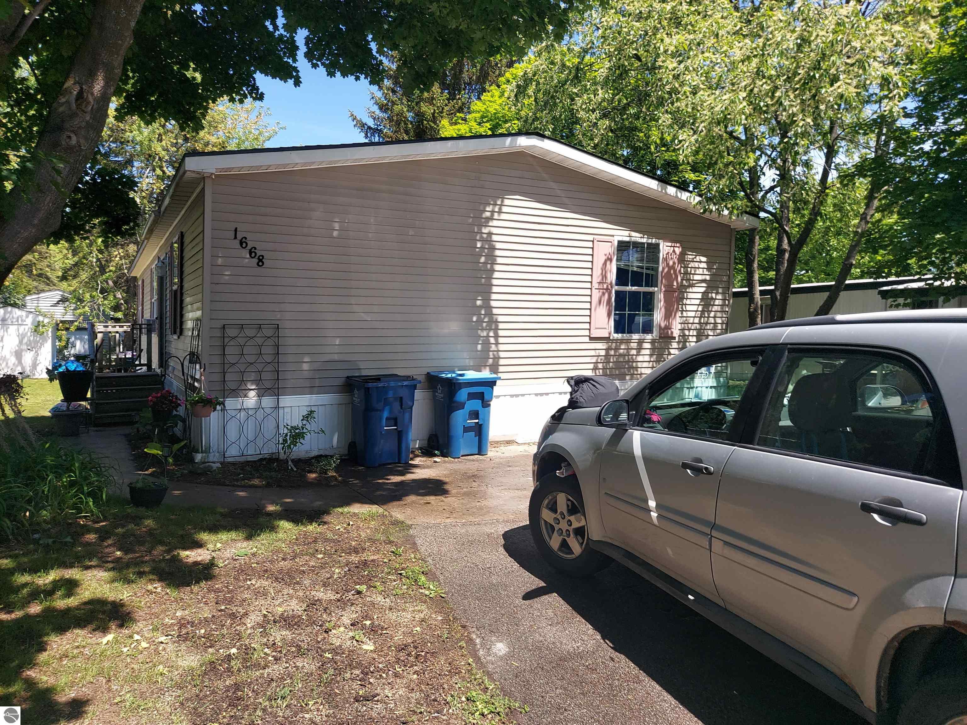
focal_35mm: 25
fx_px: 698
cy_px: 362
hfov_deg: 69.4
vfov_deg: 54.9
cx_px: 484
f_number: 2
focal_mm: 4.6
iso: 50
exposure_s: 1/726
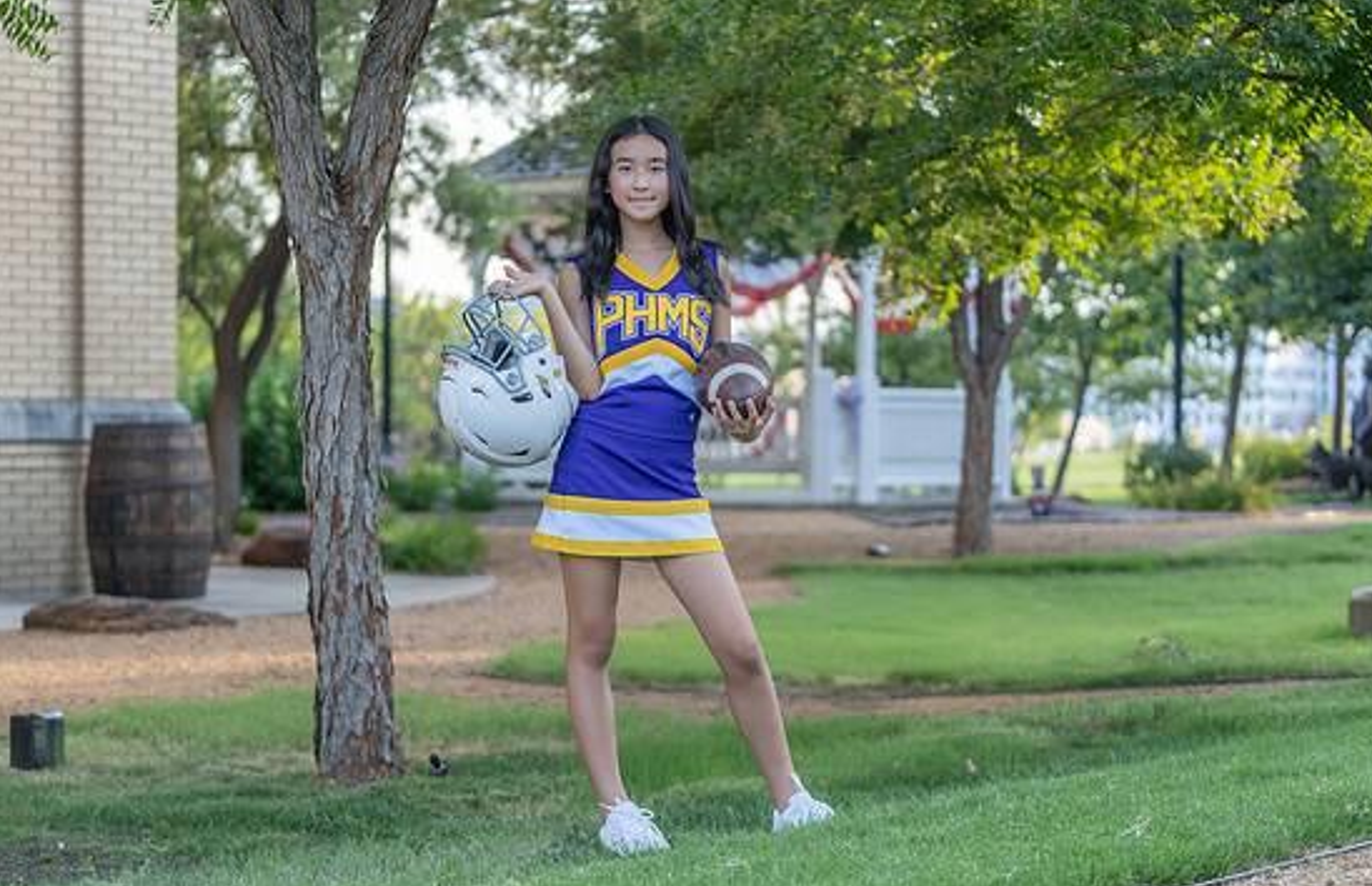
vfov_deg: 16.1
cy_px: 454
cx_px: 629
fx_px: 3133
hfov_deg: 24.7
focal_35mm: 83
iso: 200
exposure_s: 1/320
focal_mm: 70
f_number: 2.8
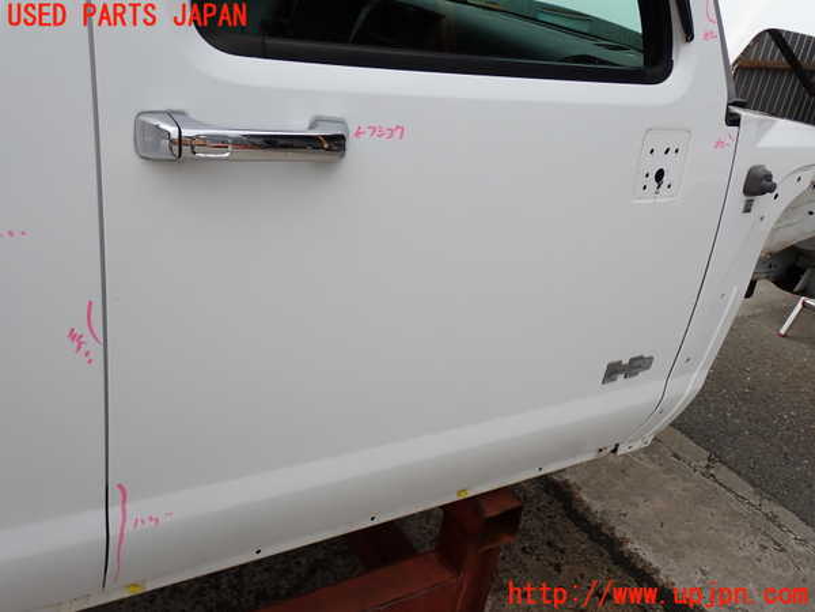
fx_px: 753
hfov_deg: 56.8
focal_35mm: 32
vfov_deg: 44.2
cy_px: 306
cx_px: 408
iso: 100
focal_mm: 5.79
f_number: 3.2
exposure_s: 1/800
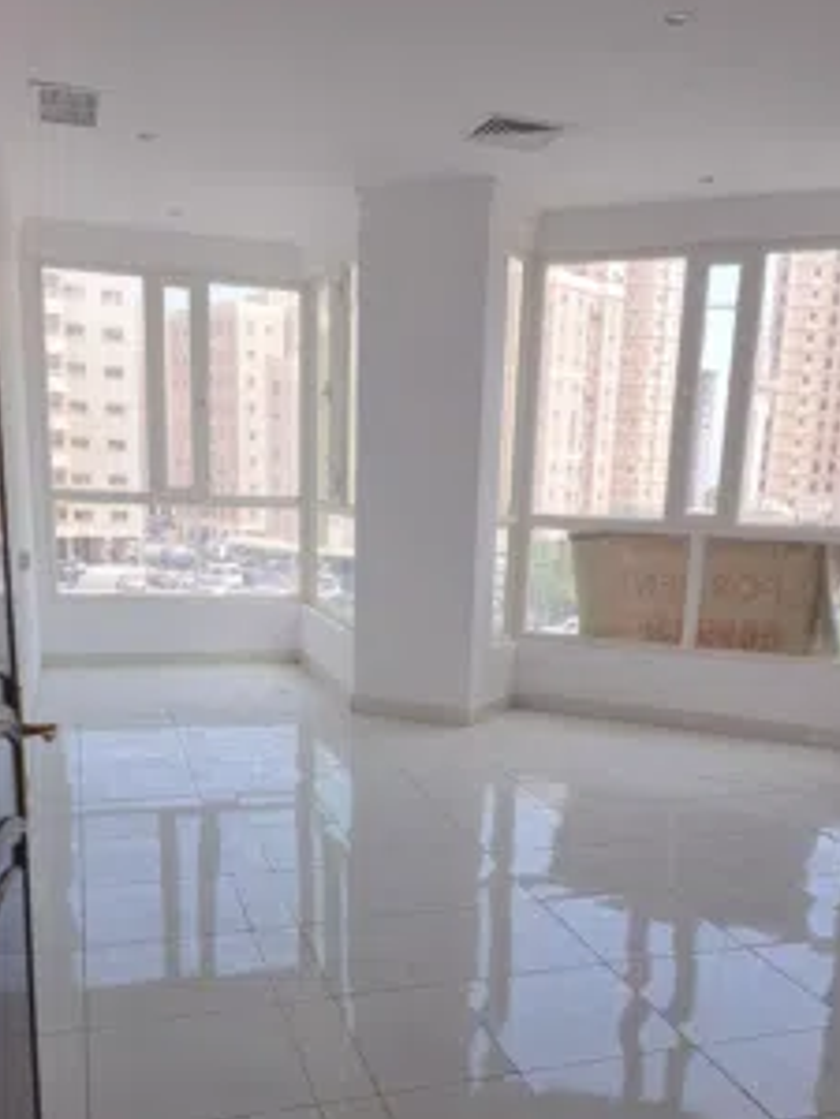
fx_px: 1035
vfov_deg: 55.9
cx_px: 422
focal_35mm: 32
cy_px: 724
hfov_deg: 44.2
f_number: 1.8
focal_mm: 5.23
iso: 50
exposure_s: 1/171
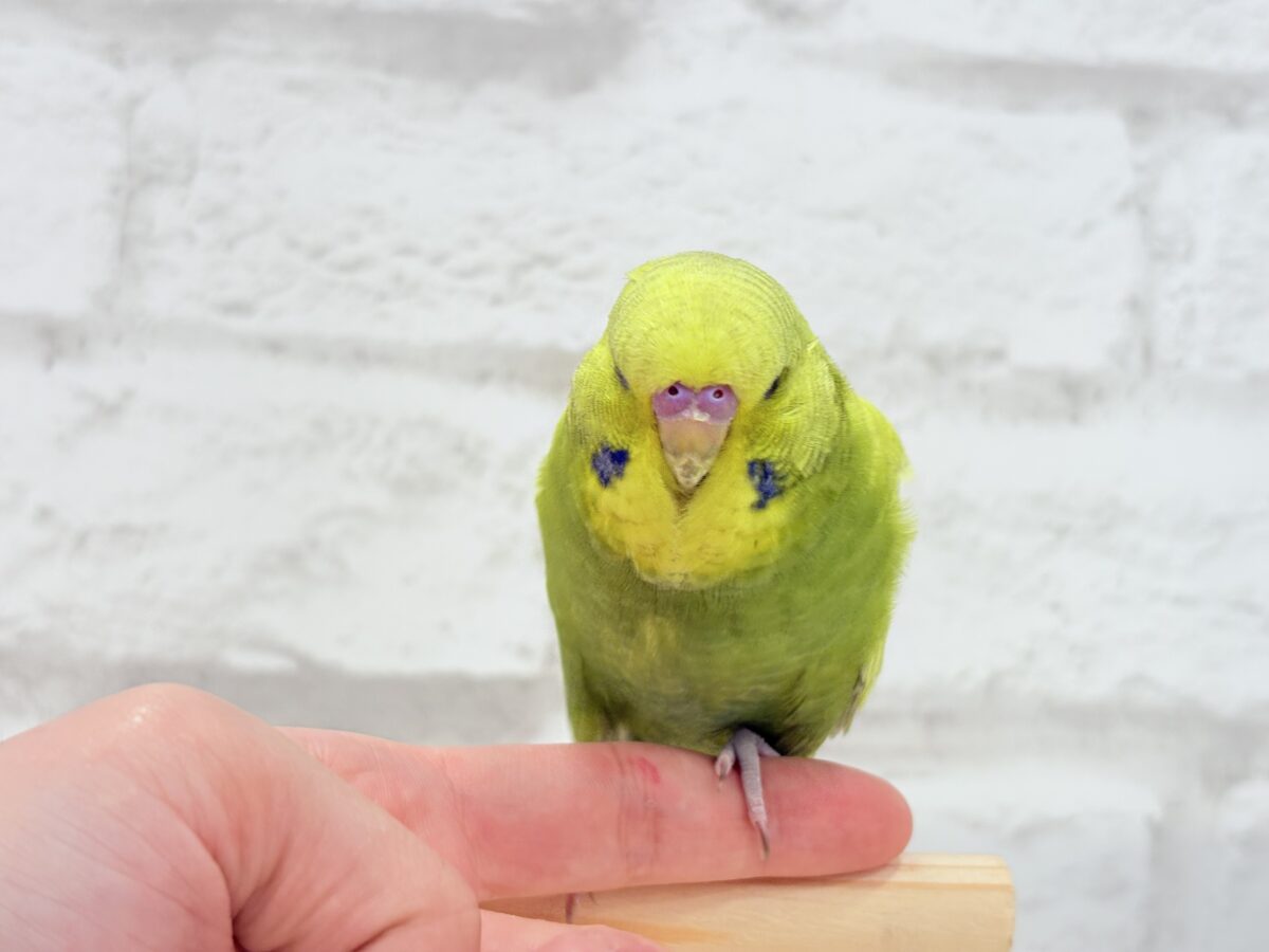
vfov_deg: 28.0
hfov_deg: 36.8
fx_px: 1906
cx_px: 634
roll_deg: -2.2
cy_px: 476
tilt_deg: +3.4
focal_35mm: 52
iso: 64
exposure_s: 1/100
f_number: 1.6
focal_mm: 5.96
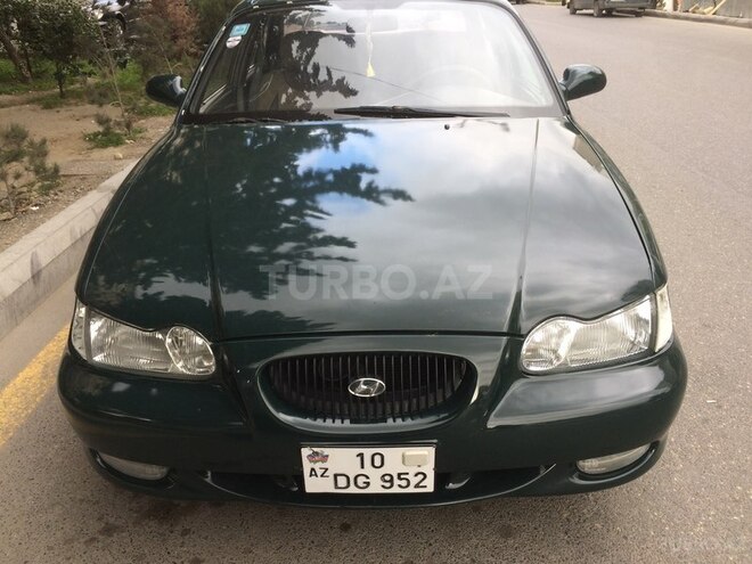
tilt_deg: -23.4
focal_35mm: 29
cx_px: 376
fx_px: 630
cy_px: 282
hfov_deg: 61.7
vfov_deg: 48.2
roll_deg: +0.7
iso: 32
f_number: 2.2
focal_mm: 4.15
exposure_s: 1/208
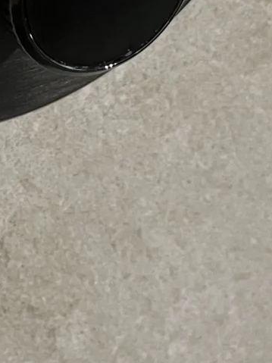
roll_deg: +5.3
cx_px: -26
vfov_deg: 12.8
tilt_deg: -19.7
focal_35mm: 139
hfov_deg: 10.5
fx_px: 1457
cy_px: -310
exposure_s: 1/50
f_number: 1.6
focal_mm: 5.1
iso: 100
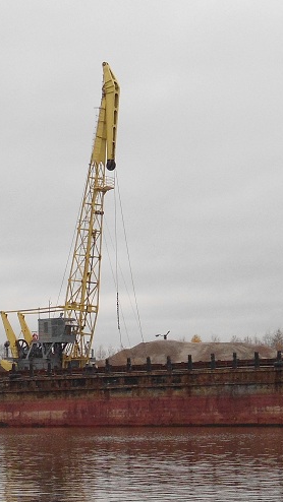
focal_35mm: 97
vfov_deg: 21.9
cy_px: 317
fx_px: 1294
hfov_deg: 12.5
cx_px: 103
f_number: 3.5
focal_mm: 7.9
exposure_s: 1/250
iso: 200
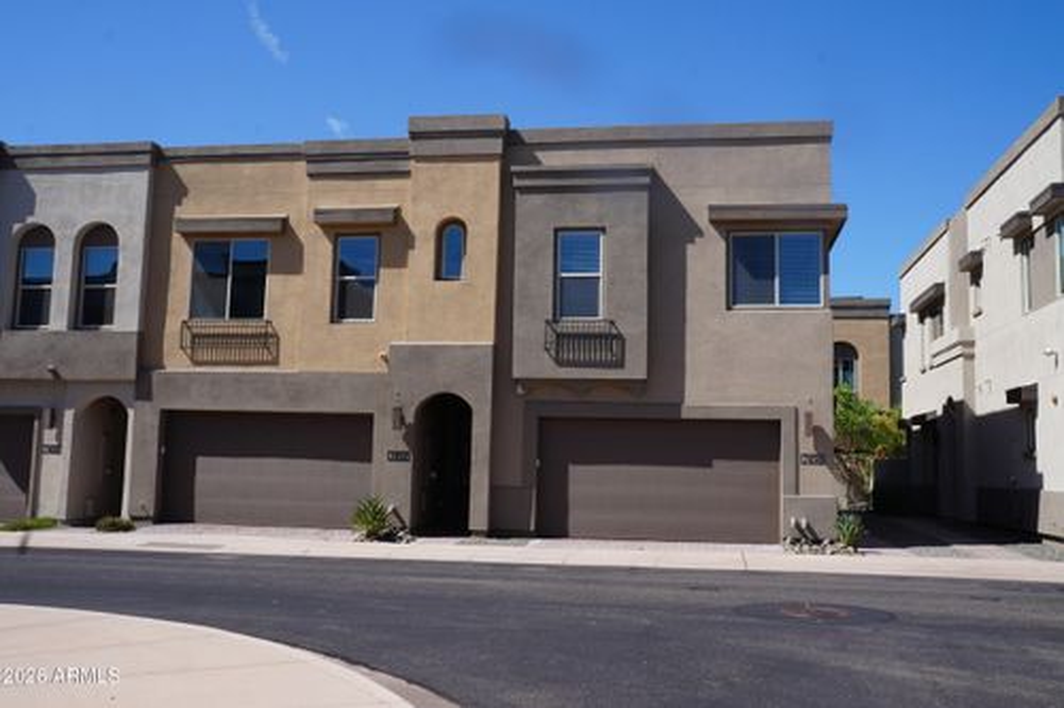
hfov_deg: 57.2
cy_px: 354
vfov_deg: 39.9
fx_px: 975
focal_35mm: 33
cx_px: 532
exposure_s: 1/80
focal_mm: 22
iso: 100
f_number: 16
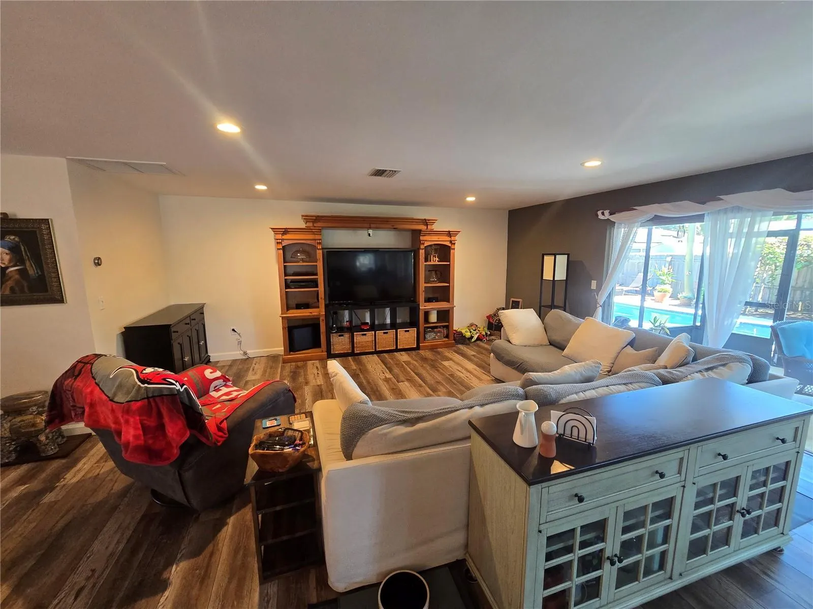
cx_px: 406
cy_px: 304
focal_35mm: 13
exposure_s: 1/60
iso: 320
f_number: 2.2
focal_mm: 2.2
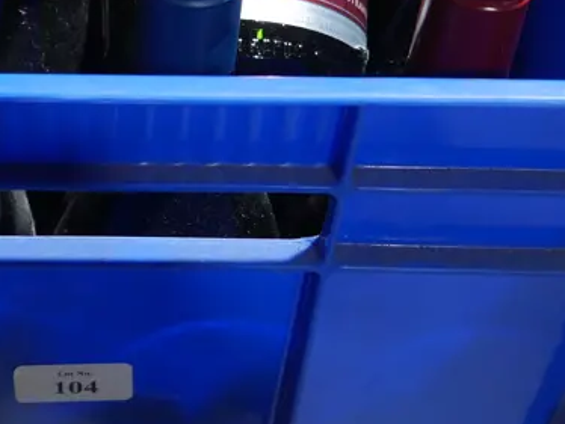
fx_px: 1519
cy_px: -128
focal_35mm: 93
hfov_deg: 20.7
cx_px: 71
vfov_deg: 15.2
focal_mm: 17
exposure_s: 1/60
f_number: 4
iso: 500
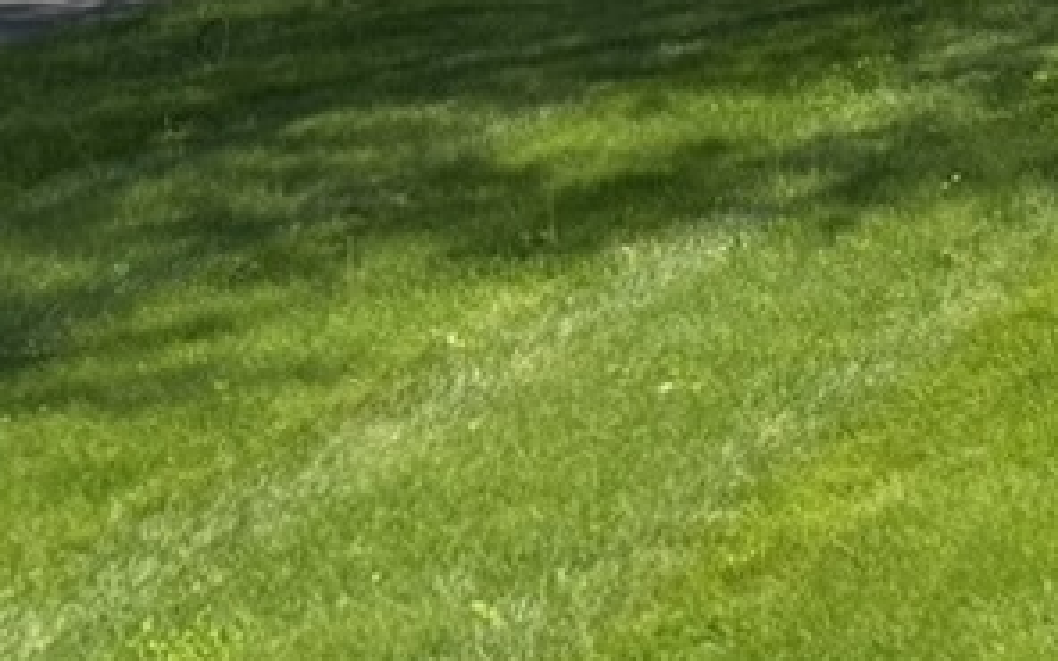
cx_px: 1716
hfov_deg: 19.5
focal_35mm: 88
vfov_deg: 13.3
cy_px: -547
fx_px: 2537
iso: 100
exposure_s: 1/3584
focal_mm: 6.76
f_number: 1.78
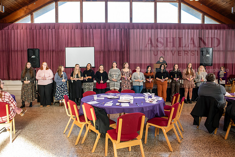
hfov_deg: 69.4
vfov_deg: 49.6
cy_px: 78
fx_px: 170
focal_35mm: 26
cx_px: 118
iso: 1600
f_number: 4.5
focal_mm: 26
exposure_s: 1/200
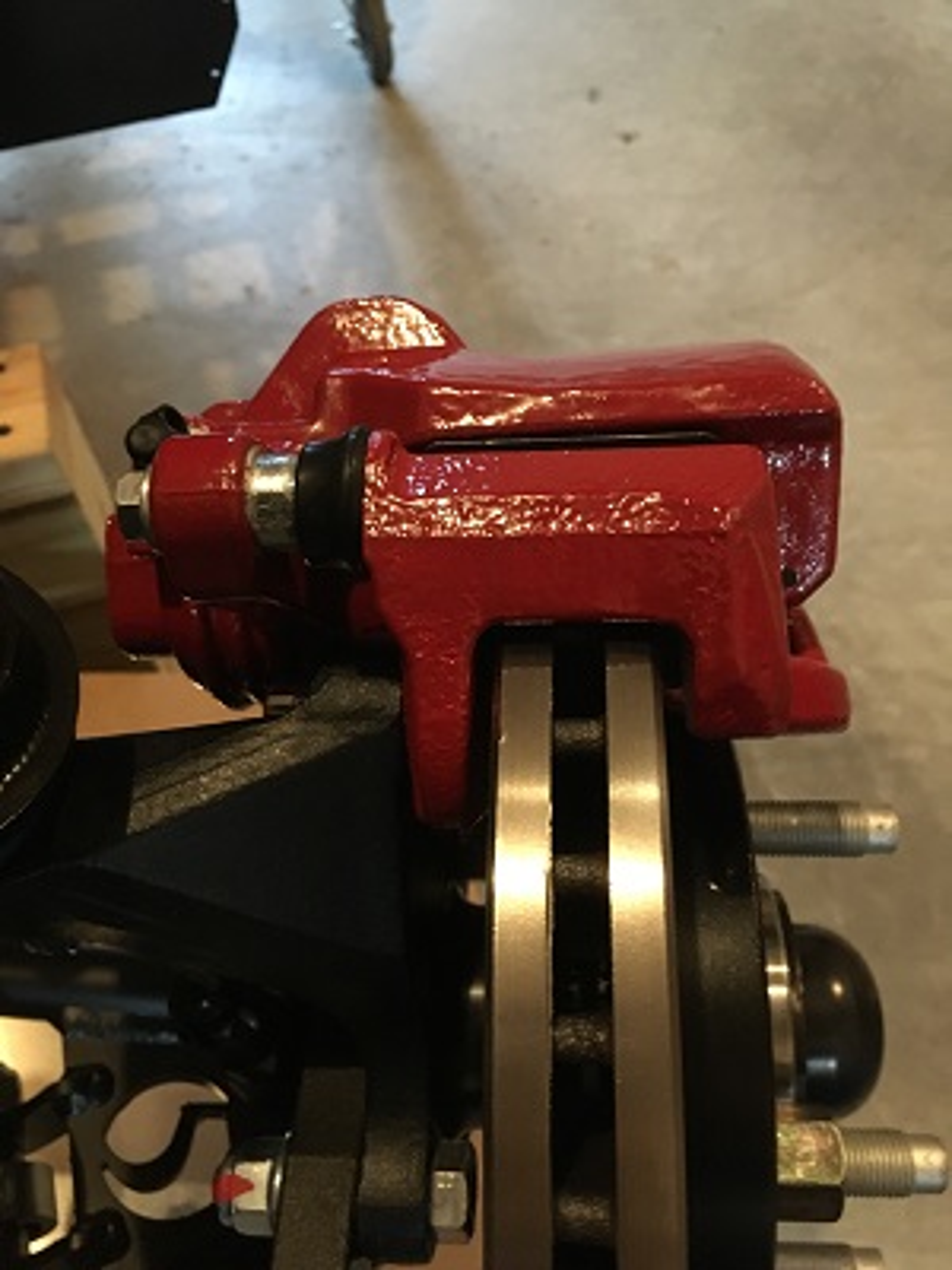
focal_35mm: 29
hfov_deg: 48.2
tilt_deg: -55.8
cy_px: 635
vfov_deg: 61.7
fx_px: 1063
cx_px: 476
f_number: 2.2
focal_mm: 4.15
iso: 500
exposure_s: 1/15
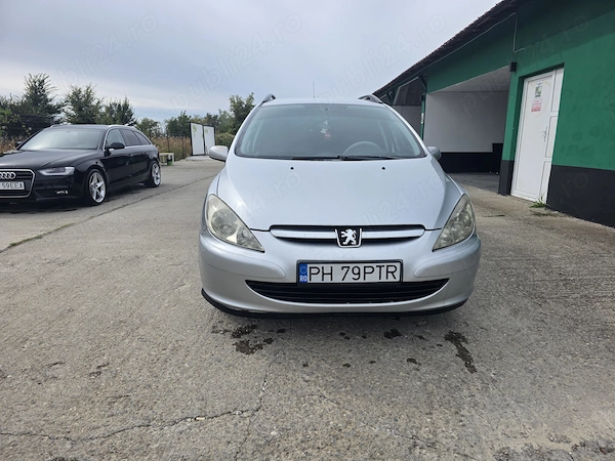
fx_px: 409
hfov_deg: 73.9
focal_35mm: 23
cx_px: 308
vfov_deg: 58.9
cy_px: 230
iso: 80
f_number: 1.7
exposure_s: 1/5958
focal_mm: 6.3
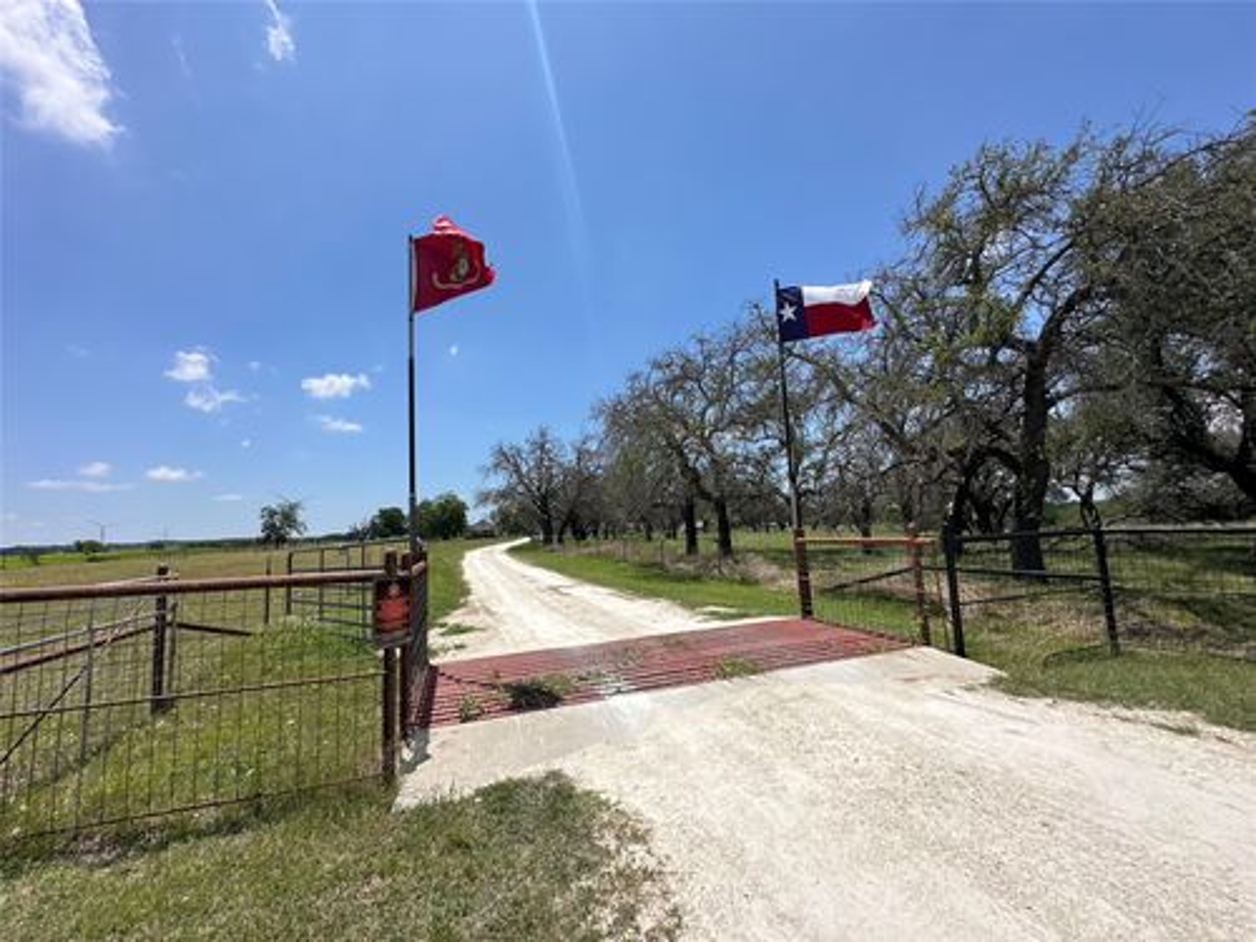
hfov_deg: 102.1
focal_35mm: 14
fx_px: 508
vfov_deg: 85.7
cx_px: 628
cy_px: 471
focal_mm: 2.22
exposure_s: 1/2959
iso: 50
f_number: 2.2
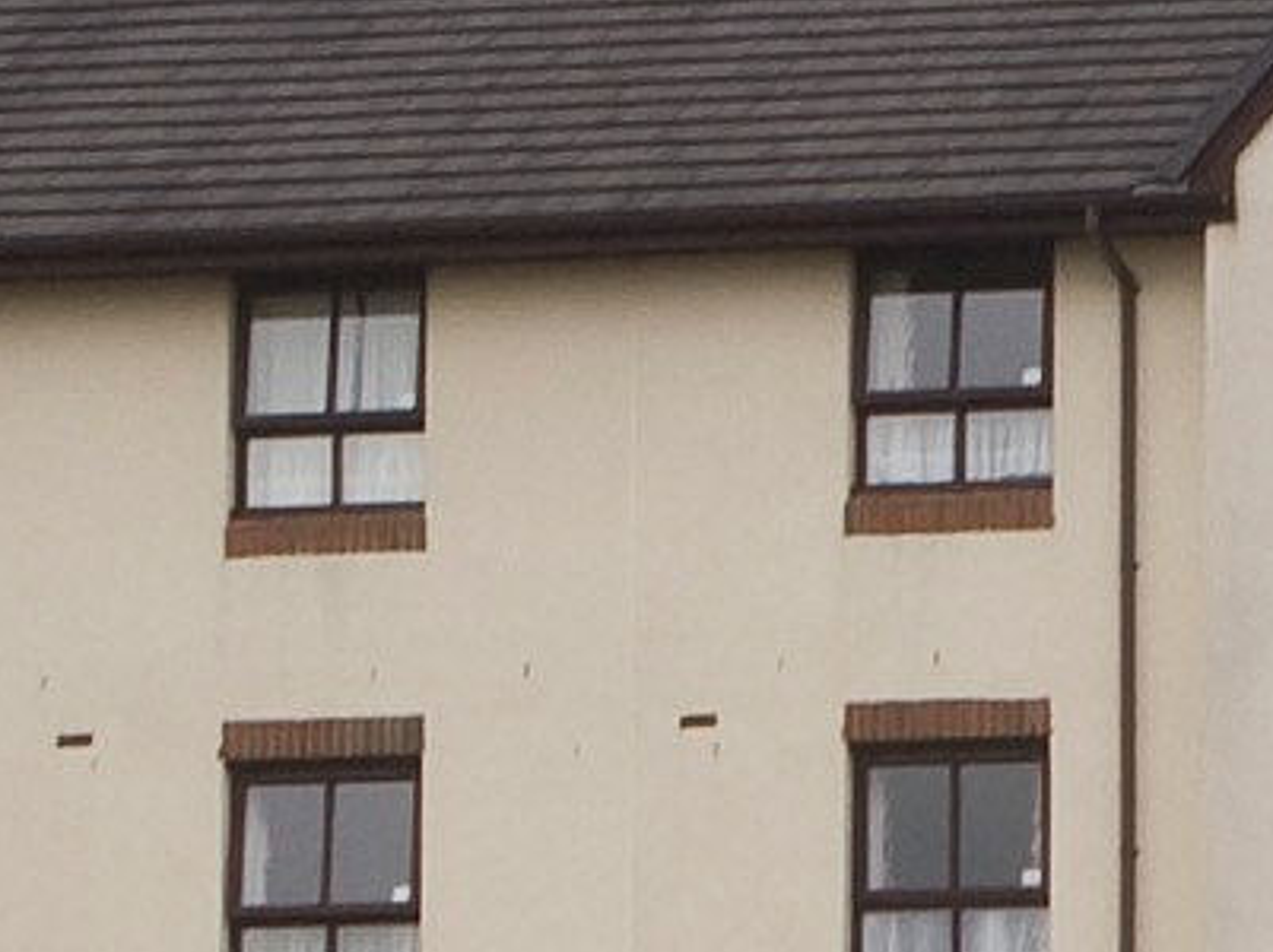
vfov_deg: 4.9
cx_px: 2908
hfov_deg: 6.3
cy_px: 1511
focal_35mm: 303
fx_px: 11133
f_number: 10
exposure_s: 1/60
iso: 200
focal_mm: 28
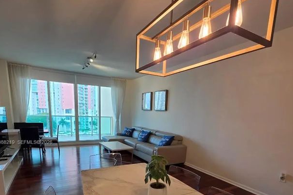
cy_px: 143
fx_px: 155
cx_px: 143
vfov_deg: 61.5
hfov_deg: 86.9
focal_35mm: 19
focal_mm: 2.2
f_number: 1.9
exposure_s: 1/120
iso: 40
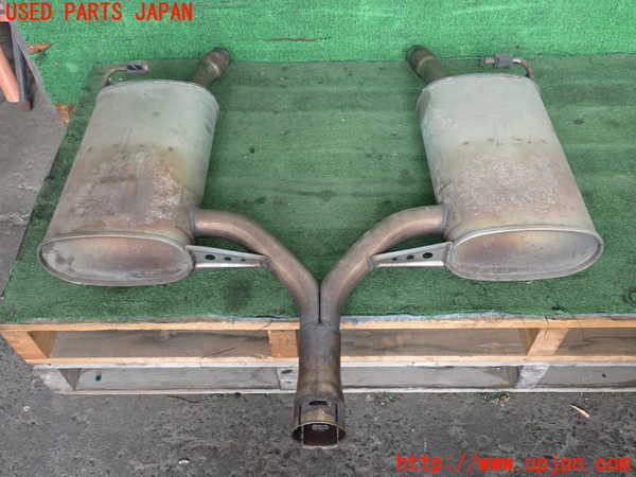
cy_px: 238
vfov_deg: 44.2
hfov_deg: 56.8
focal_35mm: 32
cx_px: 318
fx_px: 588
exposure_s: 1/125
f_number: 2.4
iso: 800
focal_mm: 5.79
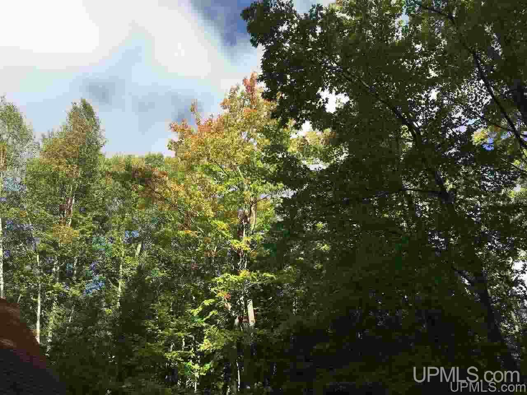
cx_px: 264
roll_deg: -2.5
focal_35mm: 29
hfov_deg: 61.7
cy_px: 198
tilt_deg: +39.5
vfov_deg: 48.2
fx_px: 442
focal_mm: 4.15
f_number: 2.2
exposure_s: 1/818
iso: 25
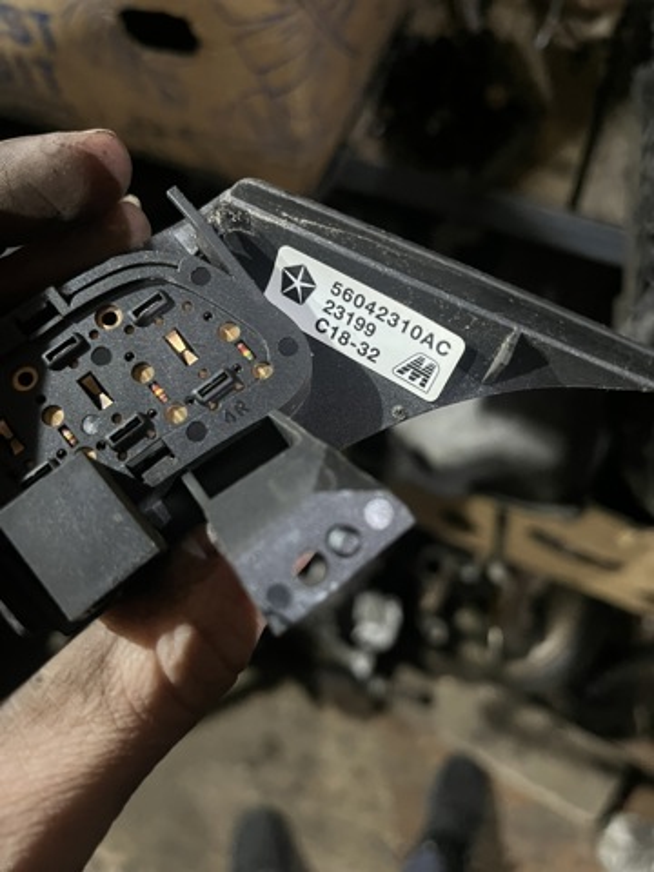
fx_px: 655
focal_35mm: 26
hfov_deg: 53.1
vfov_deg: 67.3
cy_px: 436
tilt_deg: -65.2
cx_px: 327
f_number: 1.6
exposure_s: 1/25
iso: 640
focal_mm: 5.1
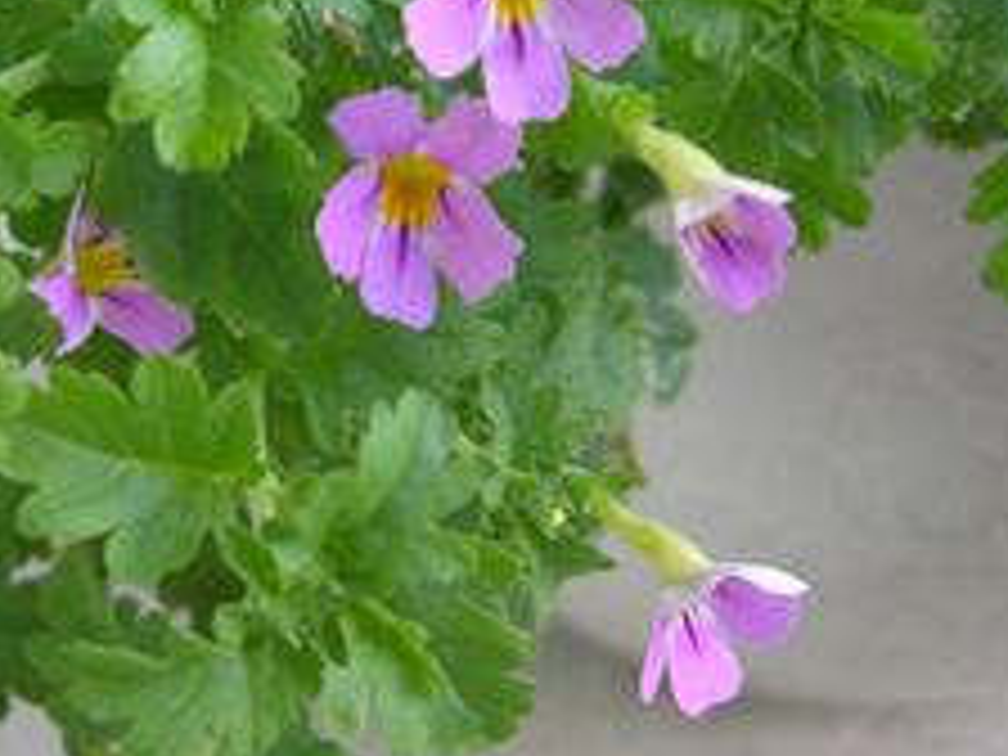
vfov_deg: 21.3
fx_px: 1980
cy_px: 144
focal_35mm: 68
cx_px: 284
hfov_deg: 28.2
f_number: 2.7
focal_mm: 6.2
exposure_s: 1/40
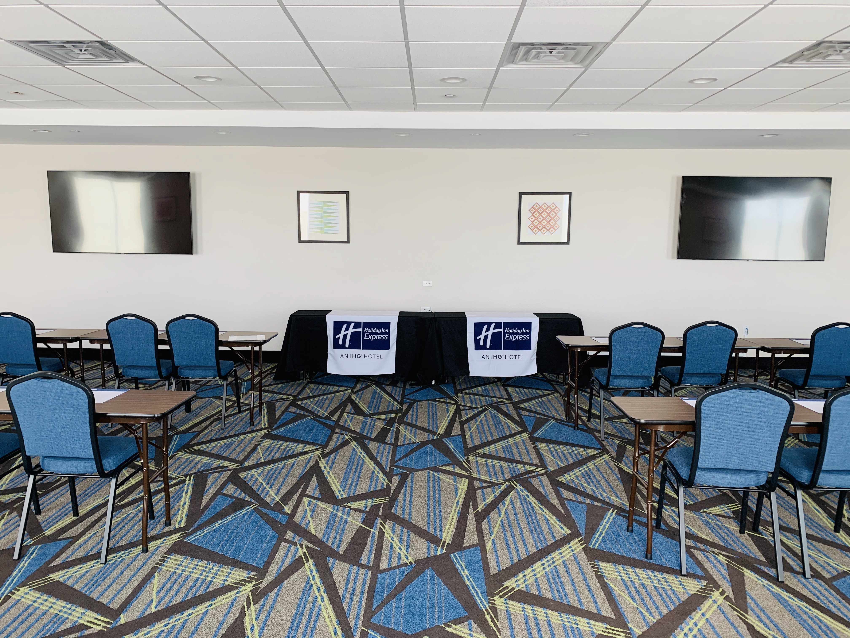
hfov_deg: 67.3
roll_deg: -0.5
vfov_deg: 53.1
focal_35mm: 26
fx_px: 638
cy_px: 319
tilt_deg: -6.0
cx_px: 425
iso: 50
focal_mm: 4.25
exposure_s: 1/121
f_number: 1.8
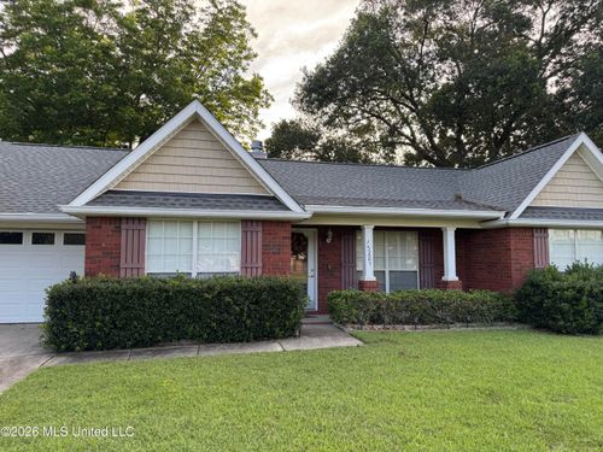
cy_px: 226
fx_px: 418
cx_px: 302
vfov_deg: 56.8
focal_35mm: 24
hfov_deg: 71.6
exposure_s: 1/185
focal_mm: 6.76
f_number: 1.78
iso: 64
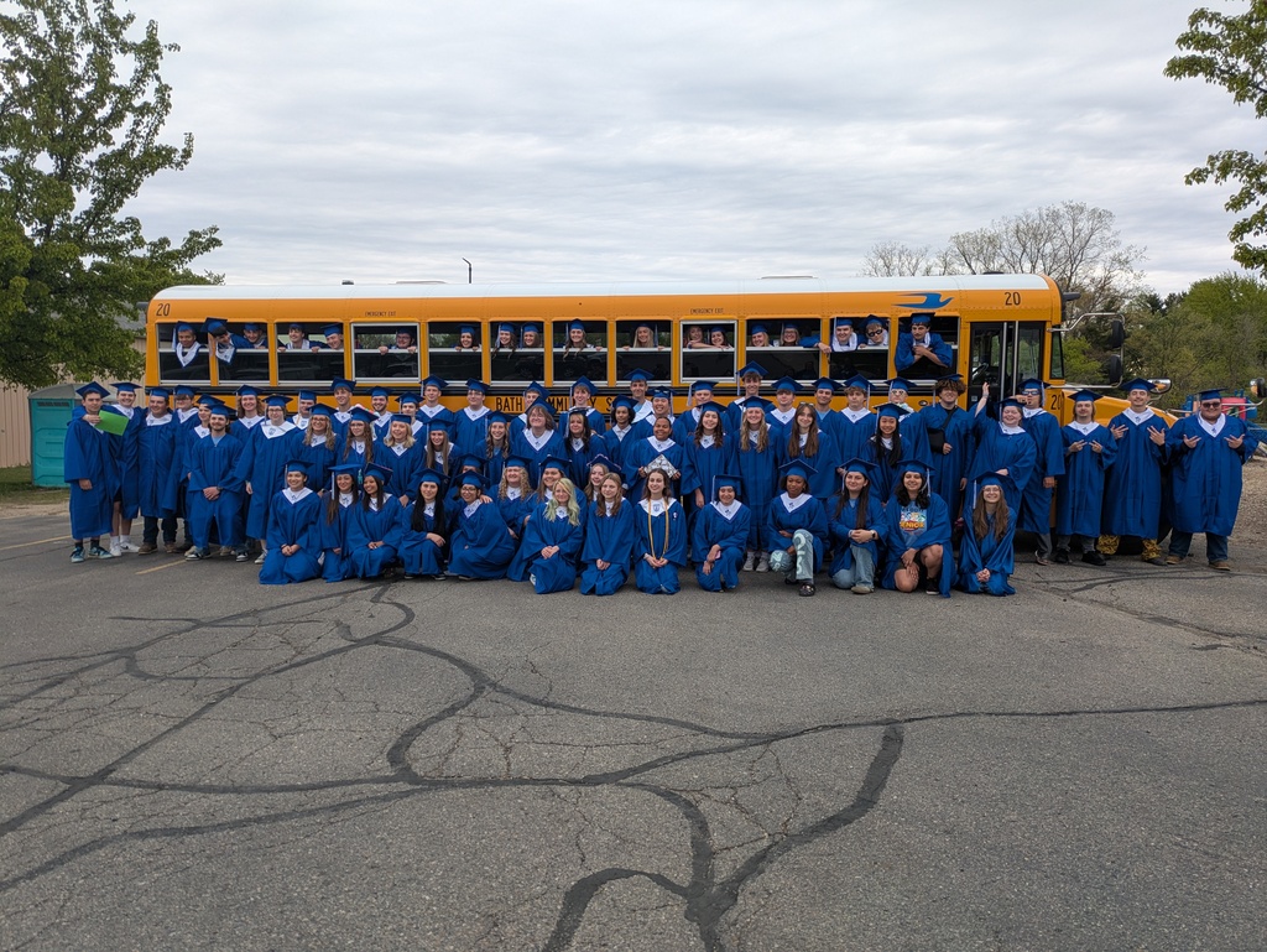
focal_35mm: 25
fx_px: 915
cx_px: 634
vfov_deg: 54.9
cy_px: 476
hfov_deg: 69.4
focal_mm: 5.43
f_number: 1.89
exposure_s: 1/411
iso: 50
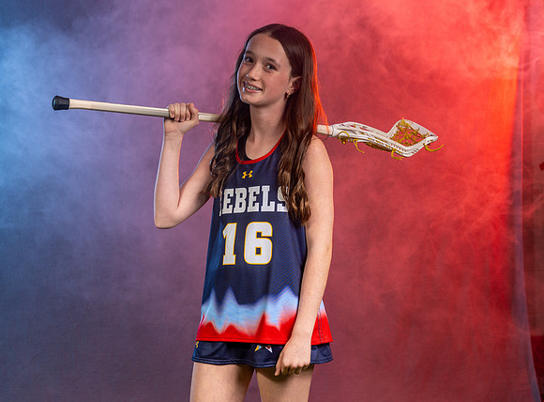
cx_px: 256
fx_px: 1757
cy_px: 218
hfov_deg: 17.6
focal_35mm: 112
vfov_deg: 13.0
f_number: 7.1
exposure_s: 1/200
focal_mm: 96
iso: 64
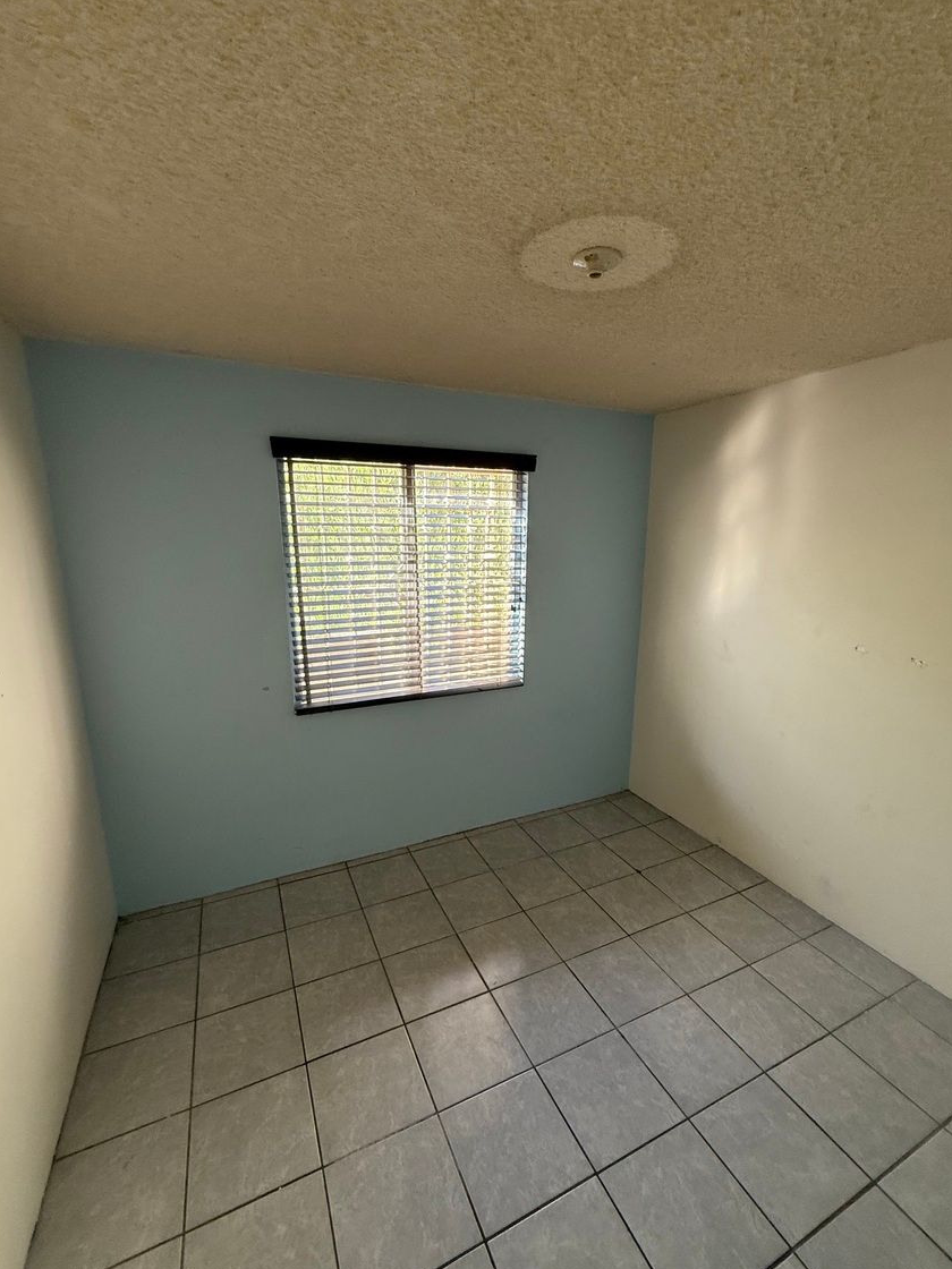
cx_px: 487
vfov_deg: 98.1
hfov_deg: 81.7
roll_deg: -1.4
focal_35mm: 15
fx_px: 550
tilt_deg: -12.6
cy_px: 658
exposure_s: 1/99
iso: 160
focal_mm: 2.22
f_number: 2.2
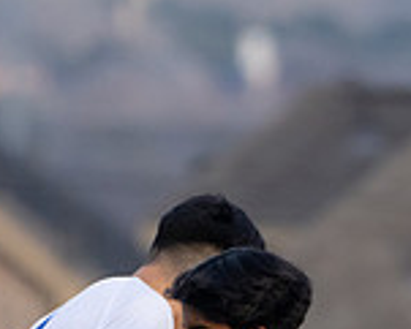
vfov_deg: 0.6
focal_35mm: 2496
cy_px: 686
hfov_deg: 0.8
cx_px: 383
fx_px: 30381
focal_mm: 400
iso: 800
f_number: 5.6
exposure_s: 1/1250
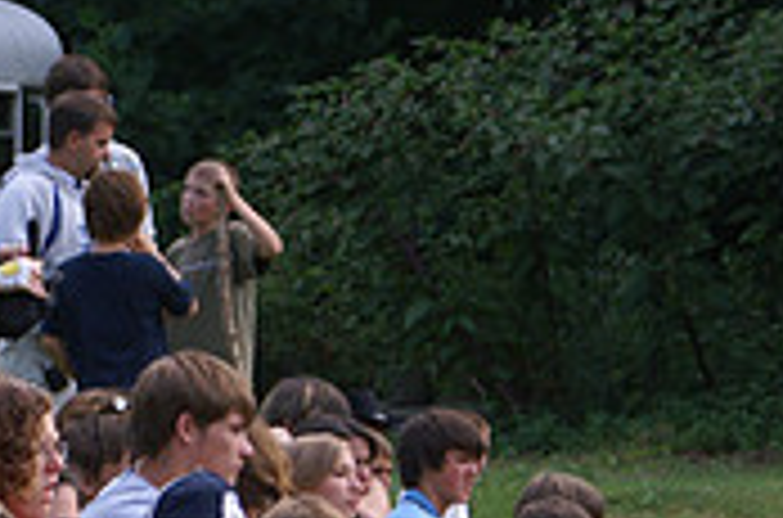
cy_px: 671
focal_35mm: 351
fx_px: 7613
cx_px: -54
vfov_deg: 3.9
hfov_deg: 5.9
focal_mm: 70
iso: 200
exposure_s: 1/160
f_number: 5.6
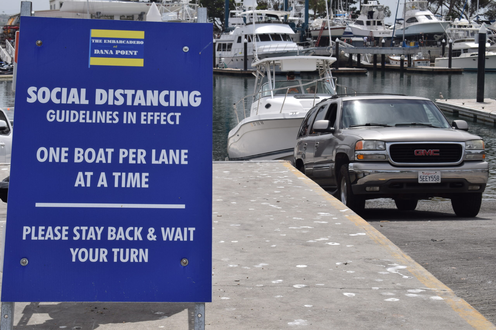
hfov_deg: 27.0
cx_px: 248
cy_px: 165
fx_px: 1033
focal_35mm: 75
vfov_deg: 18.2
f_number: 16
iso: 125
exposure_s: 1/250
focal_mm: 50
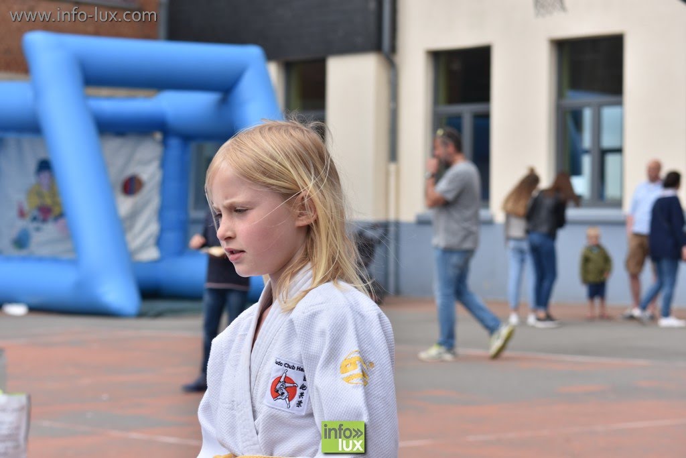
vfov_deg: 15.2
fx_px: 1715
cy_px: 229
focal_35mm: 90
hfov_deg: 22.6
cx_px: 343
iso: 100
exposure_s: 1/500
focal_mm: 60
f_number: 5.6
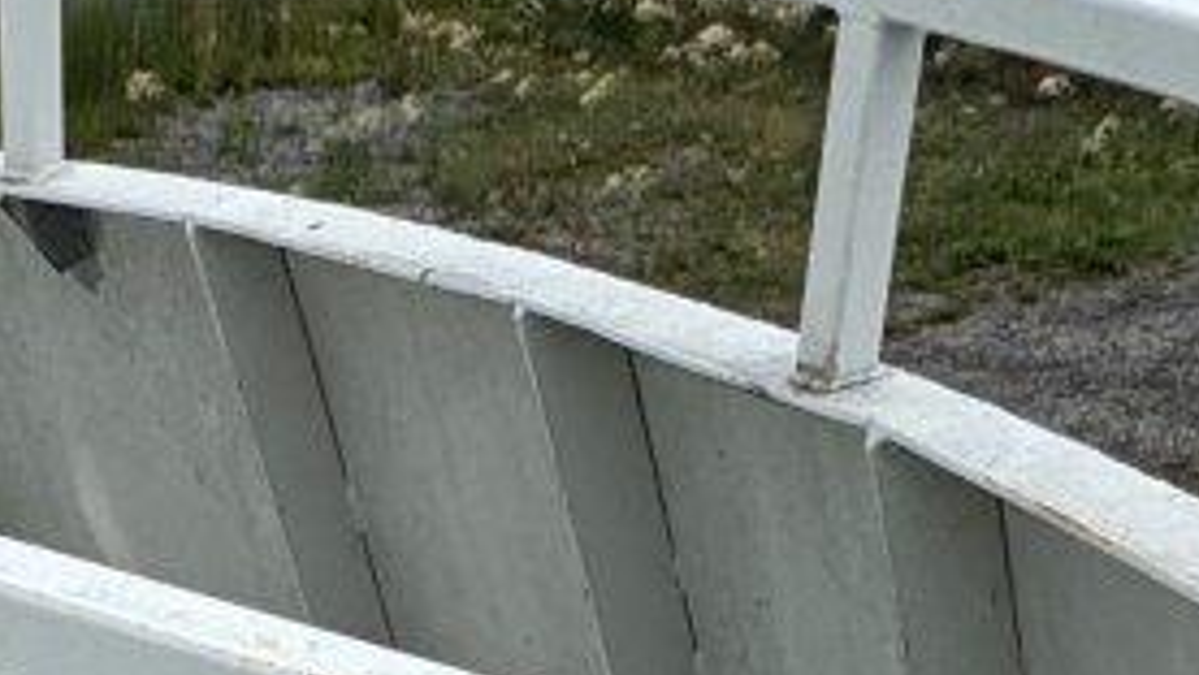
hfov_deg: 22.1
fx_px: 2799
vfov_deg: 9.9
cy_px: 2112
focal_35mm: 88
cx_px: -286
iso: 50
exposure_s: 1/1477
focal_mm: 2.22
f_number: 2.2
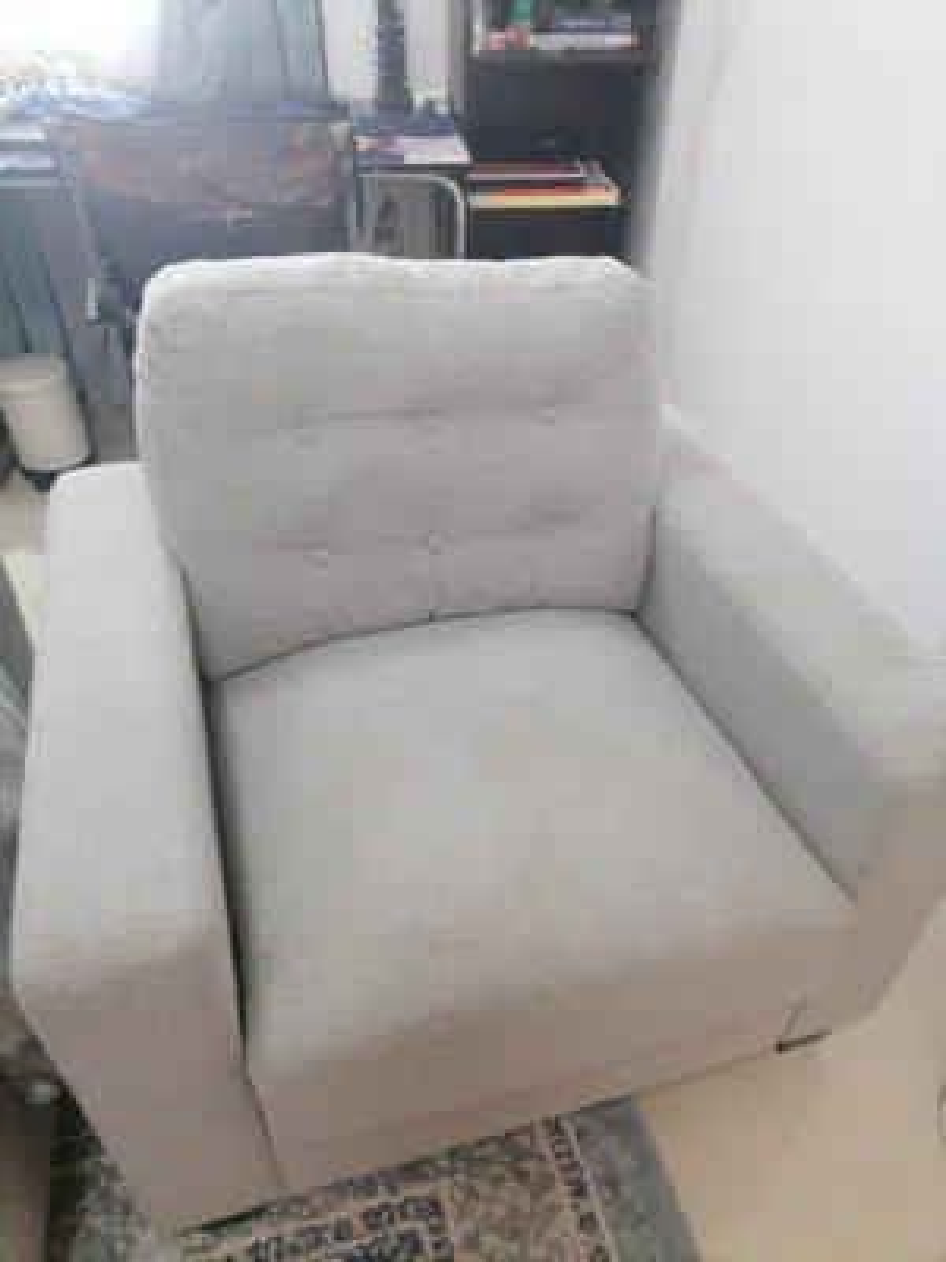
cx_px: 473
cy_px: 631
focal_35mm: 26
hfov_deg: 53.1
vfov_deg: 67.3
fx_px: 947
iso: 320
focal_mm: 5.4
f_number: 1.8
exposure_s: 1/33.3
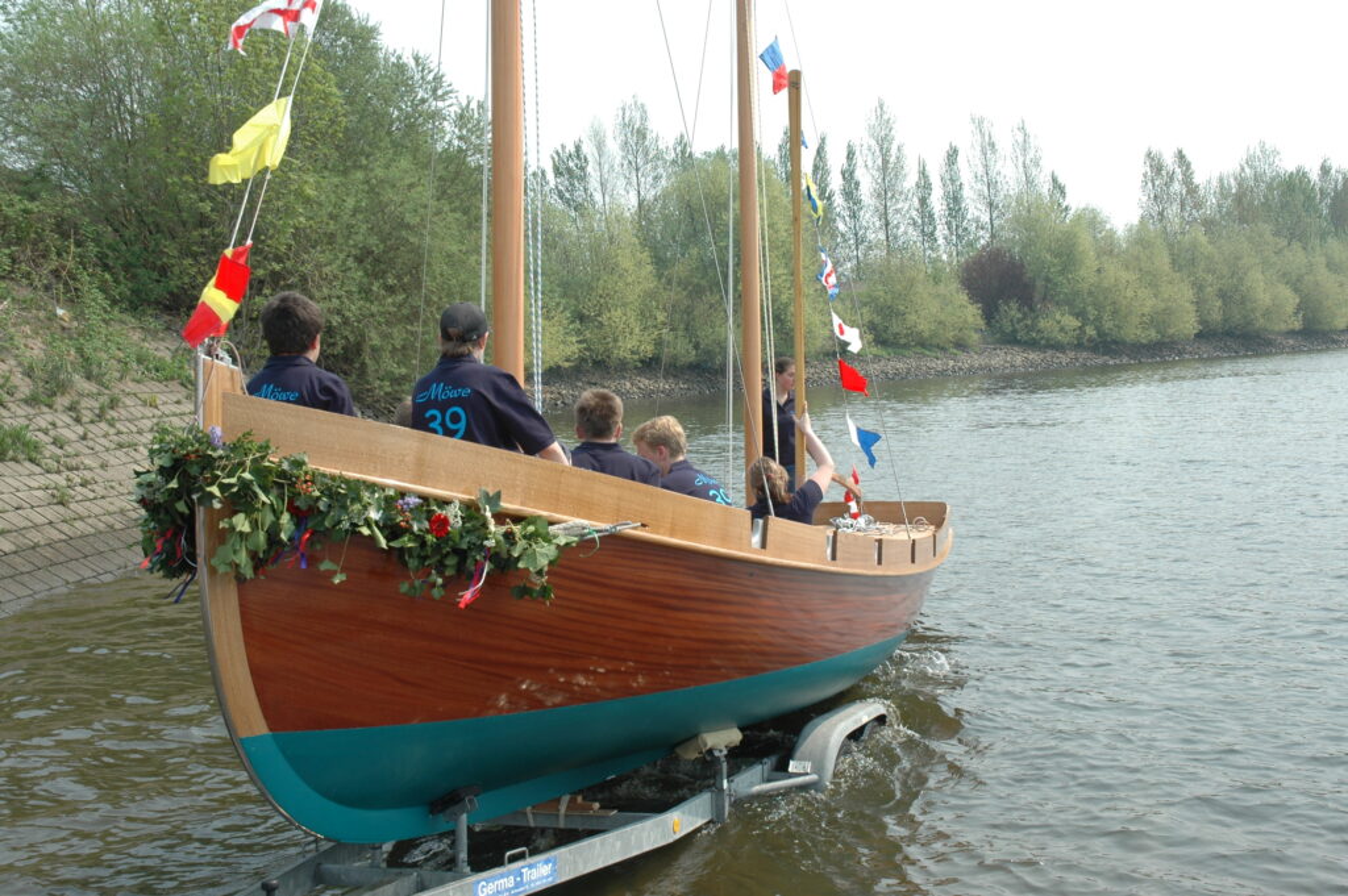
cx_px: 674
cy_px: 448
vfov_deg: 33.0
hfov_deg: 48.0
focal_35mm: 40
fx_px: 1515
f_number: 8
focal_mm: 27
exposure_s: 1/250
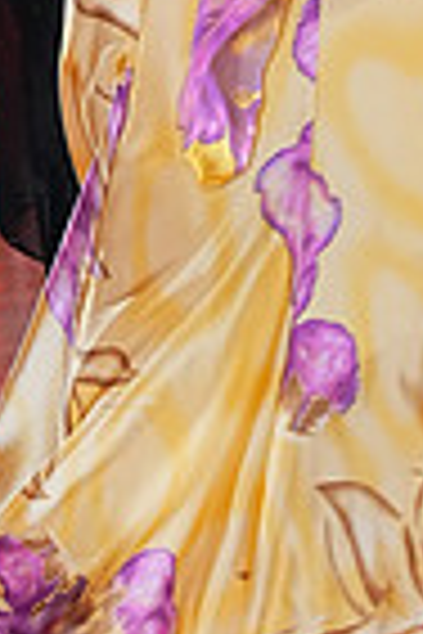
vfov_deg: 4.7
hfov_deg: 3.2
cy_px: -202
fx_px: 7631
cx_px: 124
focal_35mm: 433
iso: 5000
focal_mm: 105
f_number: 5
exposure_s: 1/400
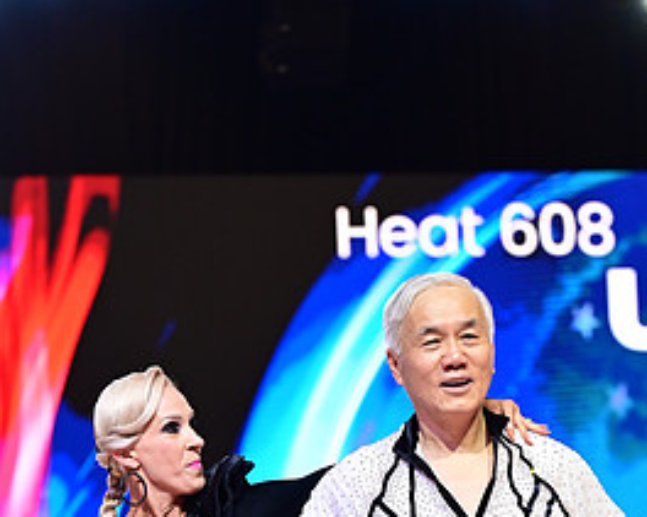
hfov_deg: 11.6
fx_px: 3197
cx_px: 333
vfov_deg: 9.1
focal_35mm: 167
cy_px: 686
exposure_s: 1/500
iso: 1600
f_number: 2.8
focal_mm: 81
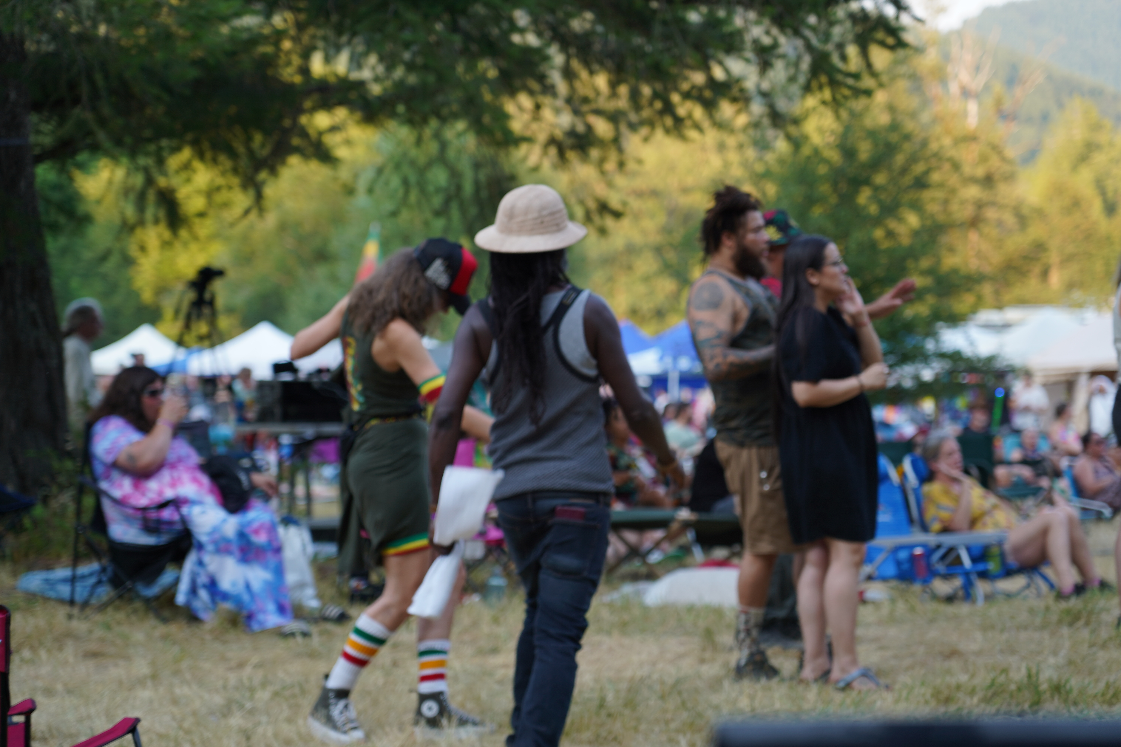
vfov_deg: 13.0
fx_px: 3269
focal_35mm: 105
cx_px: 560
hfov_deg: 19.5
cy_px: 374
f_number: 4
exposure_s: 1/125
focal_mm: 105
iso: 160
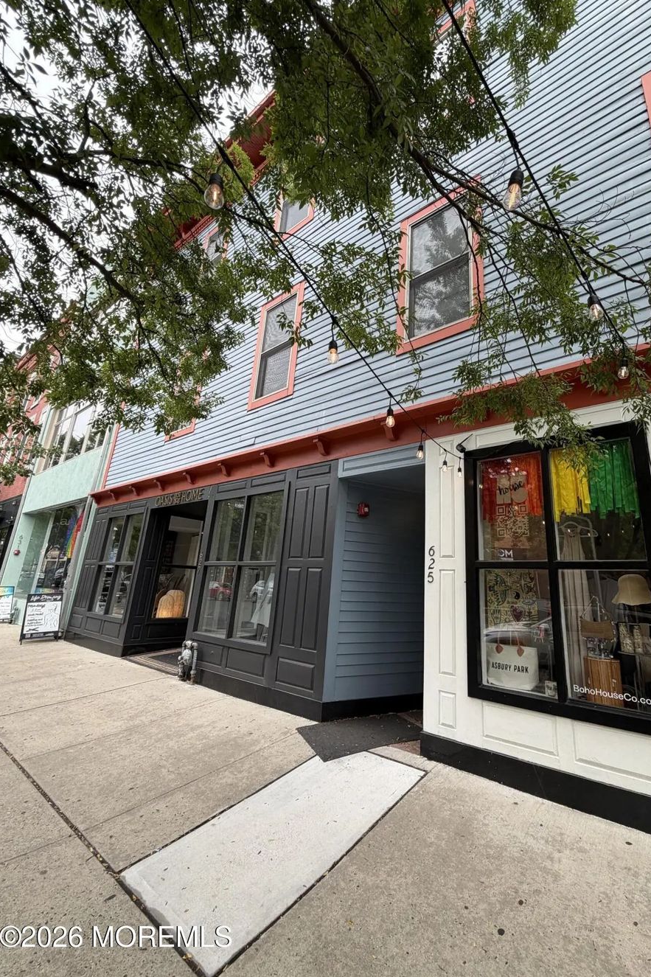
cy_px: 480
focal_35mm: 15
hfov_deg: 76.8
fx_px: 407
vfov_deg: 100.4
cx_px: 375
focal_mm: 2.22
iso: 50
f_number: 2.2
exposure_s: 1/303
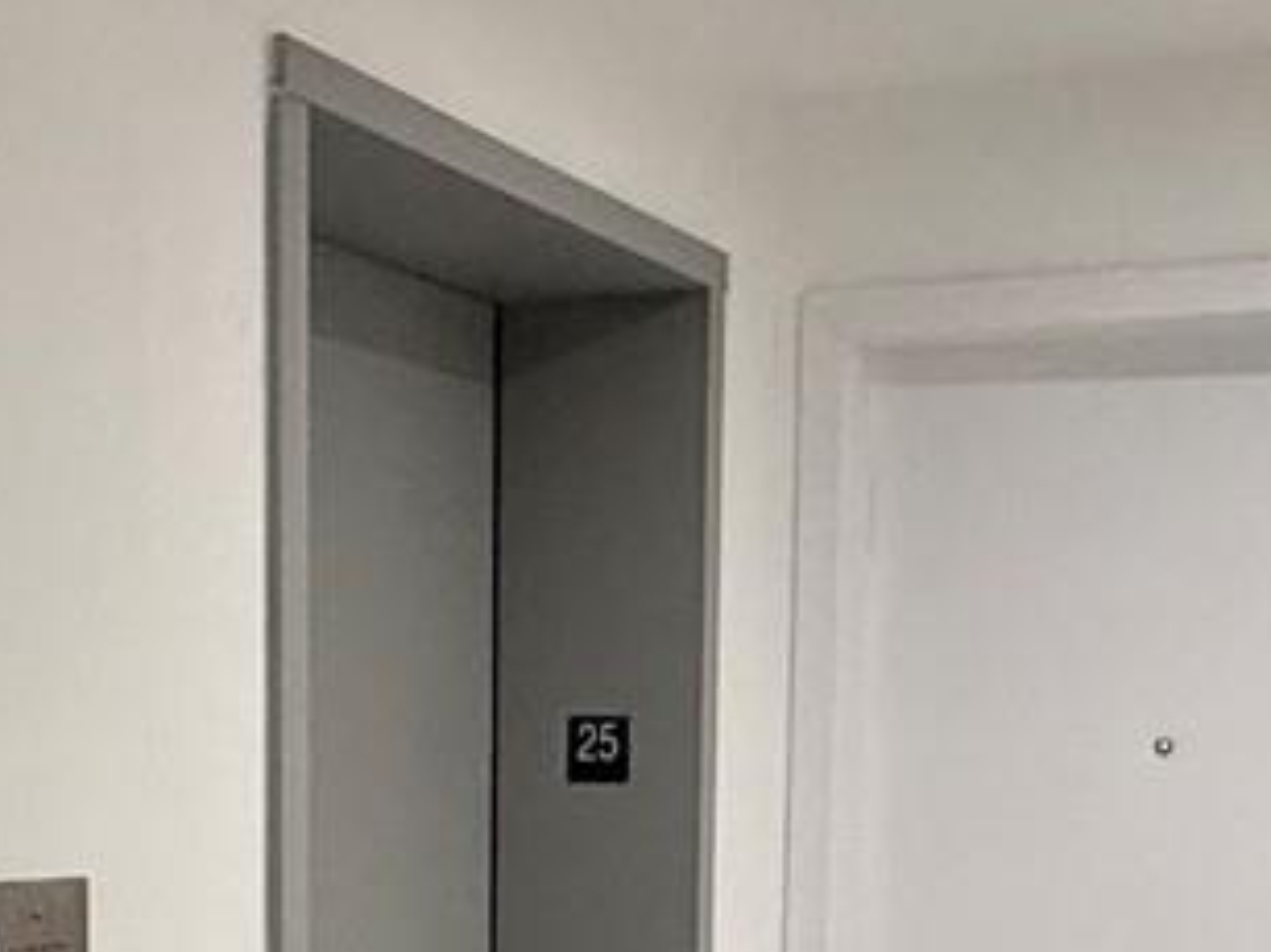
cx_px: 571
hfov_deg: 26.7
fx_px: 2679
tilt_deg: -5.8
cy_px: 1084
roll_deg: -0.8
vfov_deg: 19.2
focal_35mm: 73
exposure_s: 1/60
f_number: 2.2
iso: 400
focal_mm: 2.22
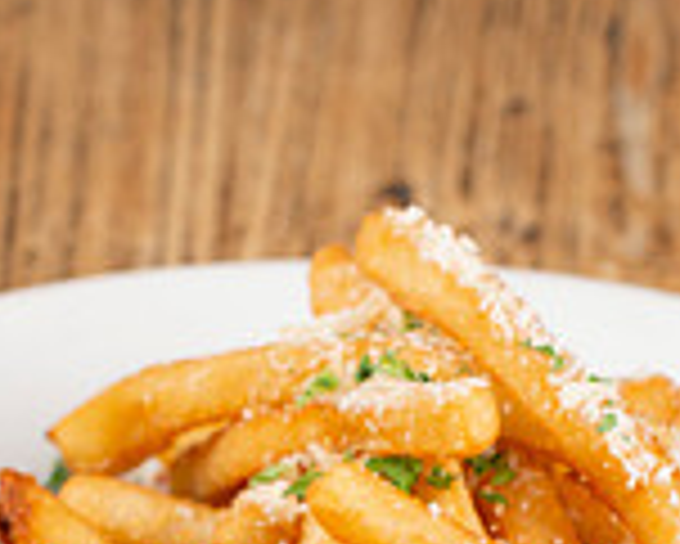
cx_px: 342
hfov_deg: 8.7
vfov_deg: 6.8
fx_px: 4471
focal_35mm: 222
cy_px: 881
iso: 250
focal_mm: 50
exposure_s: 1/200
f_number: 5
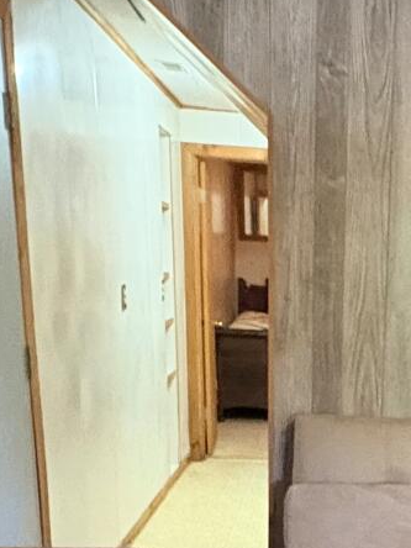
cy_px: 606
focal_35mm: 63
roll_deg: -3.3
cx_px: 448
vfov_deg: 28.0
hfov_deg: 22.1
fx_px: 997
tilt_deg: -18.2
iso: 800
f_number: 2.2
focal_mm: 2.22
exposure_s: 1/30
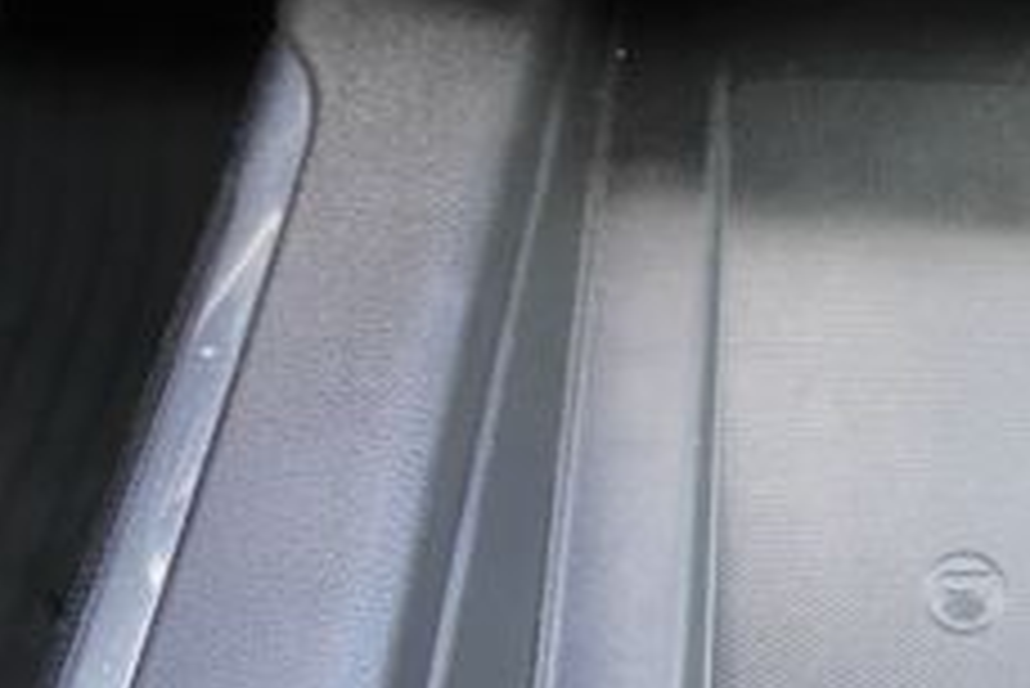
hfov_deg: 27.7
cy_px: 220
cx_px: 1111
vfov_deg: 20.3
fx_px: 1918
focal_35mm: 67
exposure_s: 1/60
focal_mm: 16
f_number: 3.5
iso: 800
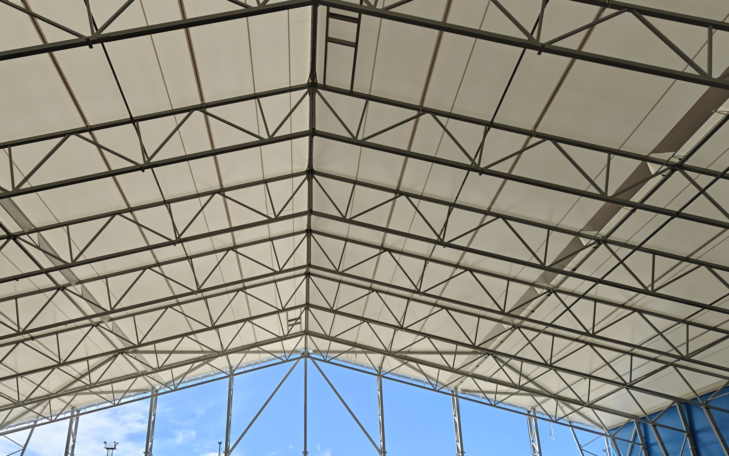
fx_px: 596
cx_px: 315
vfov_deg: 41.5
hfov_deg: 62.6
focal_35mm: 30
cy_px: 284
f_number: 1.8
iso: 80
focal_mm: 5.59
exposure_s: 1/957
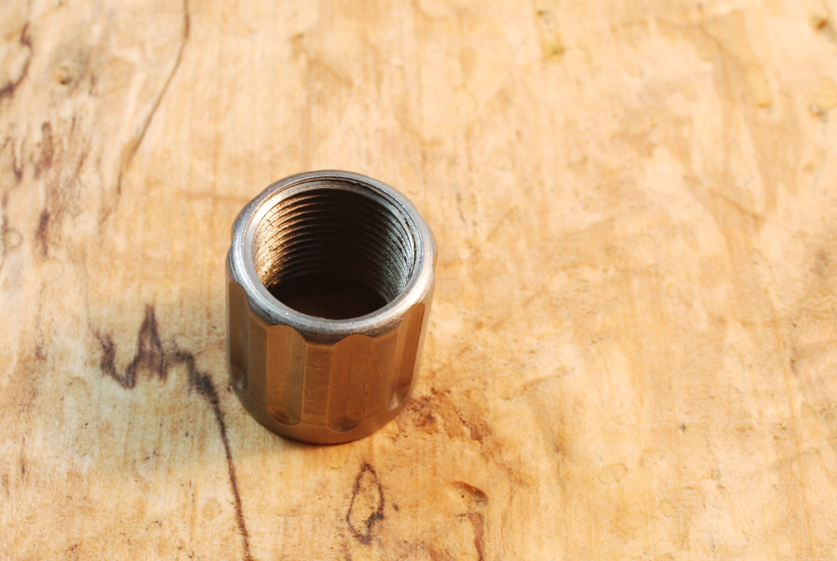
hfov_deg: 25.3
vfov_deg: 17.1
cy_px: 324
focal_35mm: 80
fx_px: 1863
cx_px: 337
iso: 200
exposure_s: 1/10
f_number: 22
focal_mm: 40
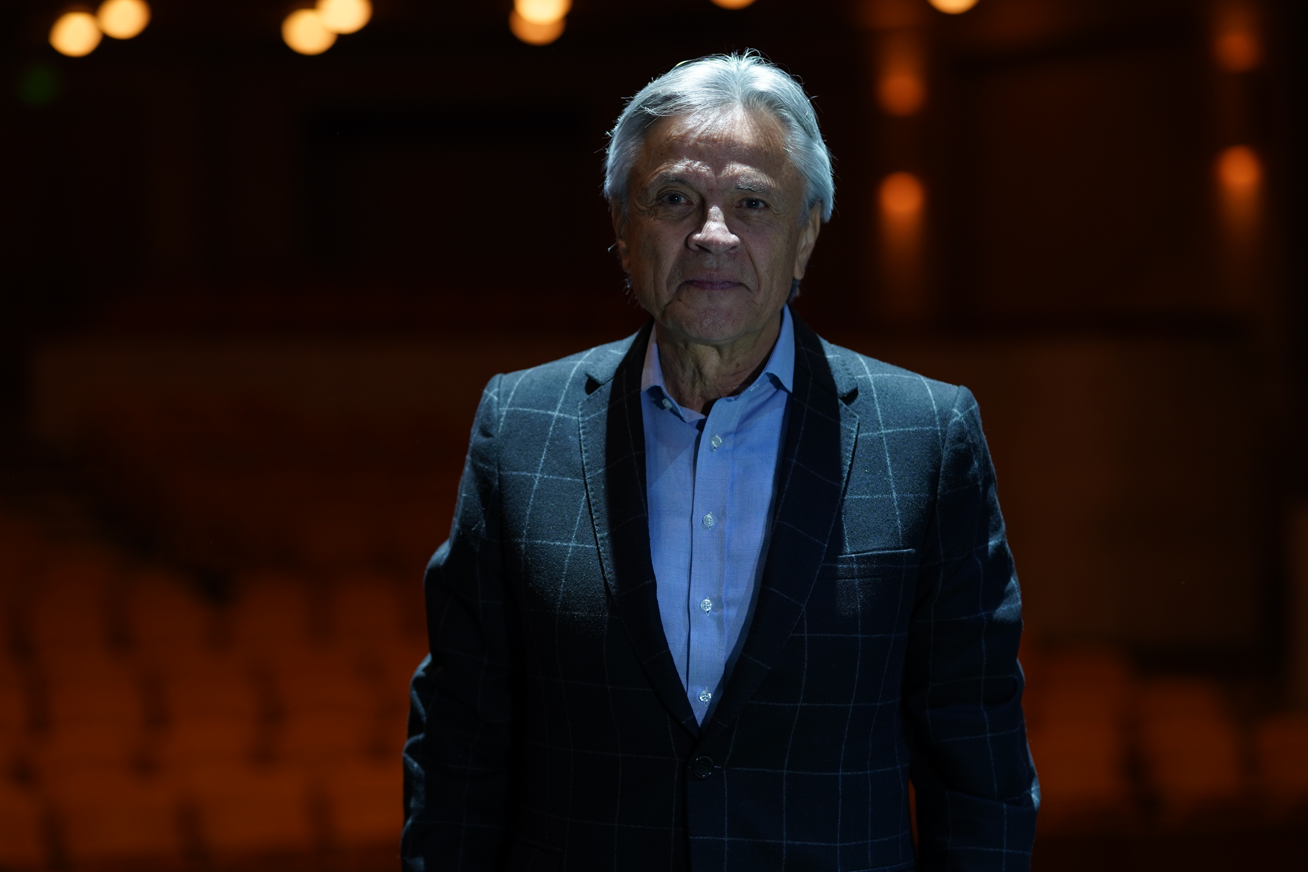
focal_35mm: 85
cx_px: 654
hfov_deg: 23.9
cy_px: 436
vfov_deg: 16.1
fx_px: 3088
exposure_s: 1/125
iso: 400
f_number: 2
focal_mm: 85
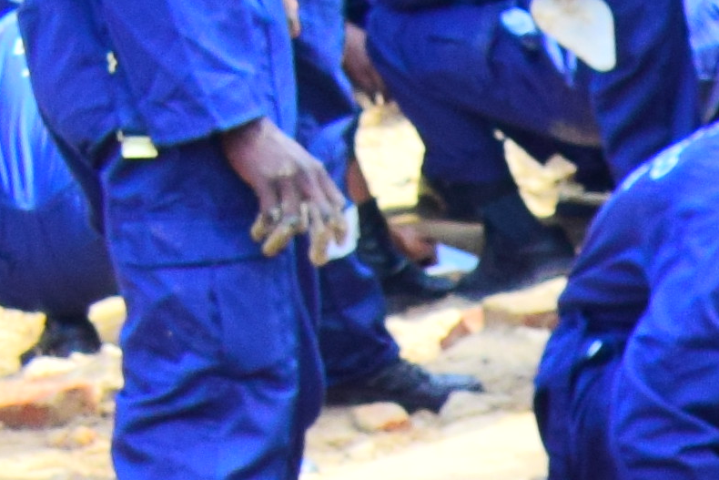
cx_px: 2550
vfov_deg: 4.5
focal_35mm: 285
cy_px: 1755
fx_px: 5689
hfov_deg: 6.3
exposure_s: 1/200
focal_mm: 25
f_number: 7.1
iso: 400
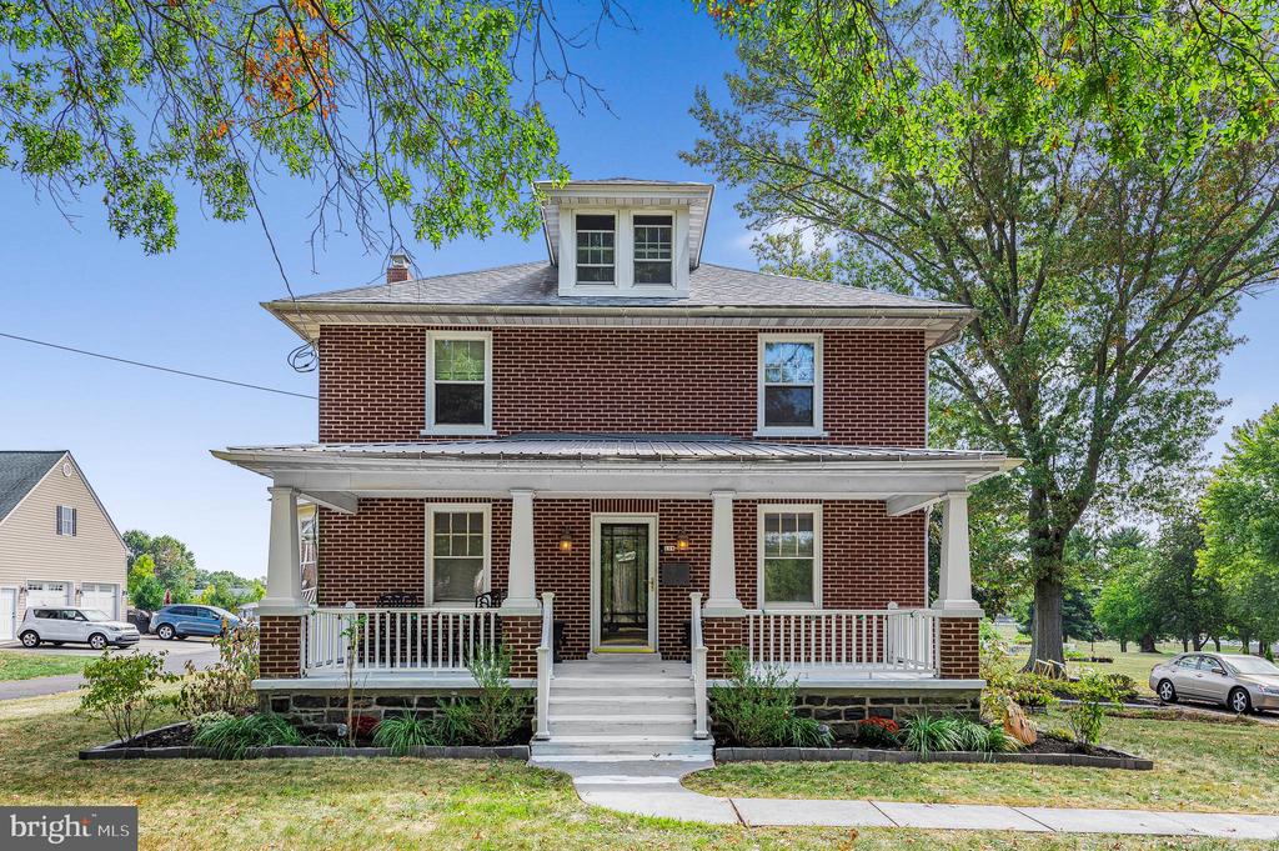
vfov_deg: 53.1
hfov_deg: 73.8
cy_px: 426
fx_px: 852
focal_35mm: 24
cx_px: 640
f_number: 5.6
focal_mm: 24
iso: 100
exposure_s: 1/320
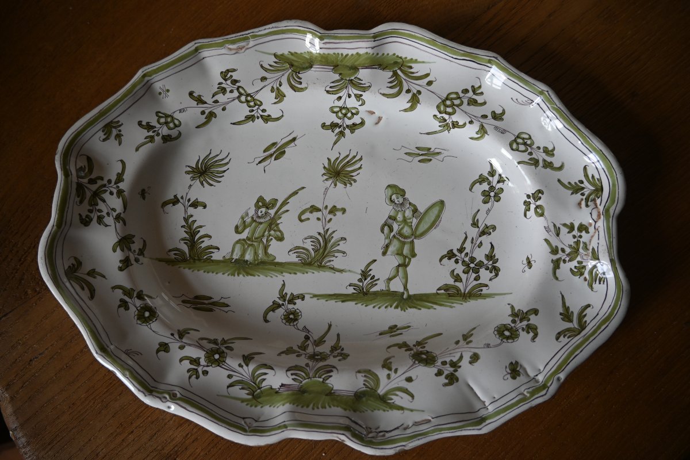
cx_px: 345
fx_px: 517
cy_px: 230
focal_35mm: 27
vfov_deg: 47.9
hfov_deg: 67.4
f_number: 3.5
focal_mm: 18
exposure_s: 1/250
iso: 400
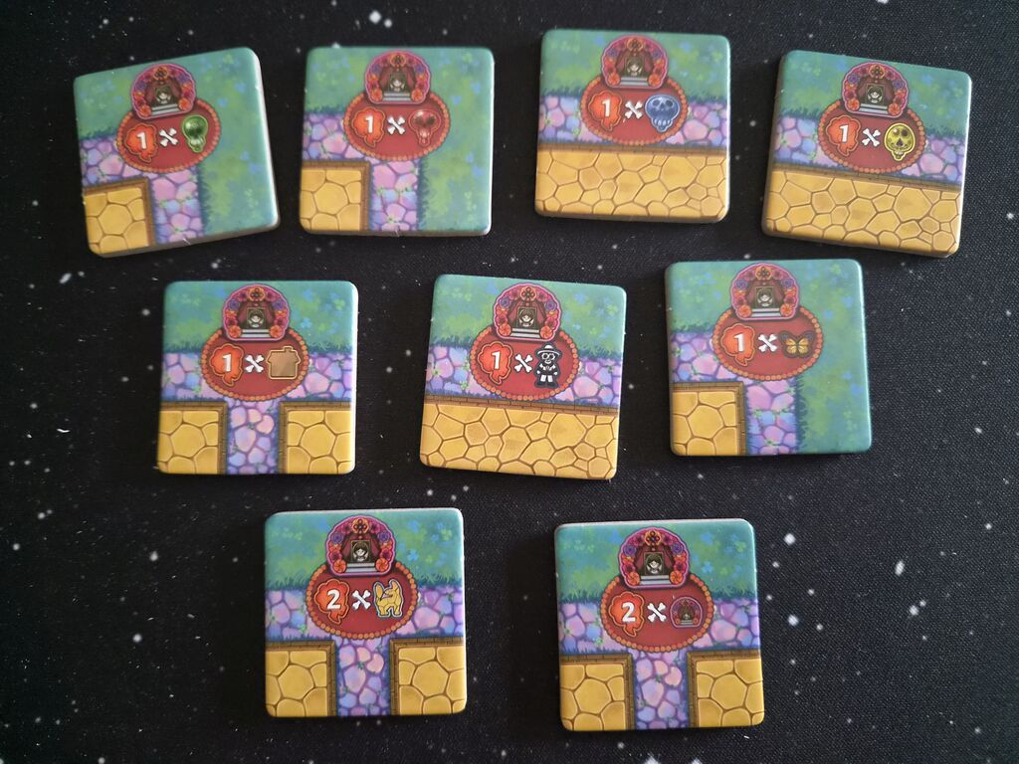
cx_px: 510
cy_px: 382
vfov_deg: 58.9
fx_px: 677
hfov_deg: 73.9
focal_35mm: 23
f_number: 1.8
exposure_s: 1/100
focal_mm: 5.4
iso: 2000
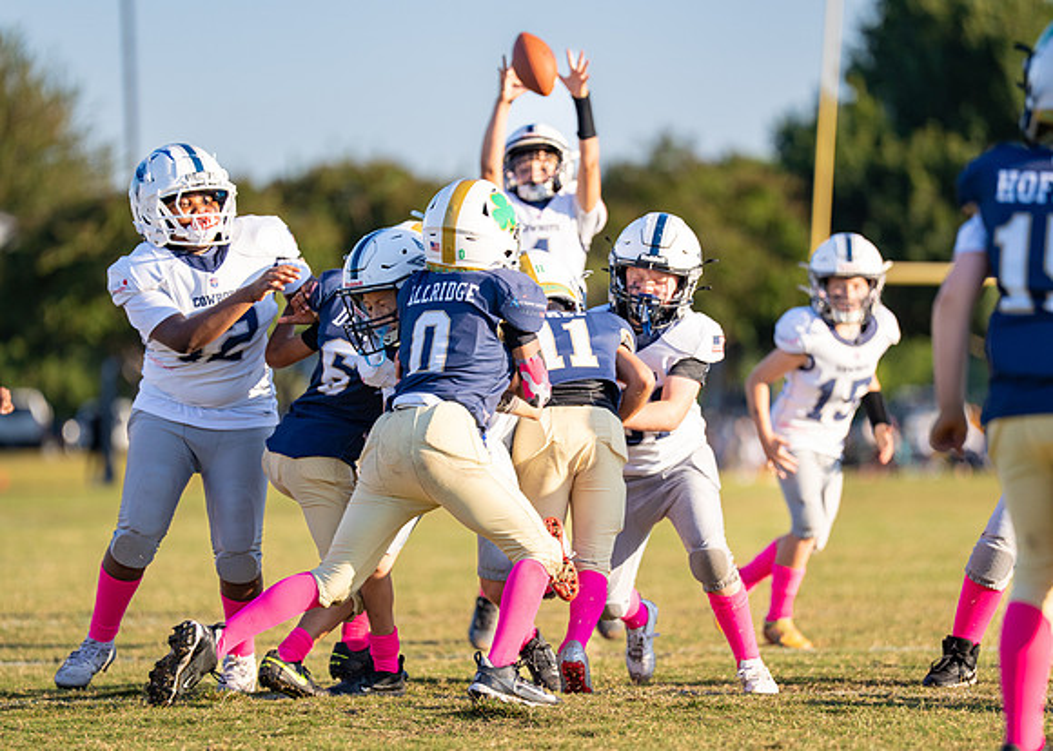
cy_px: 443
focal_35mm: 255
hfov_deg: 7.9
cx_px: 540
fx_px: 7635
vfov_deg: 5.6
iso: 200
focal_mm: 200
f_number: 2.8
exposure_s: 1/2500
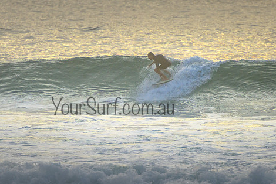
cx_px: 145
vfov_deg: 2.0
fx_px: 5201
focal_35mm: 678
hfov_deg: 3.0
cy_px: 85
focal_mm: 400
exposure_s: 1/2000
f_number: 5.6
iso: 560
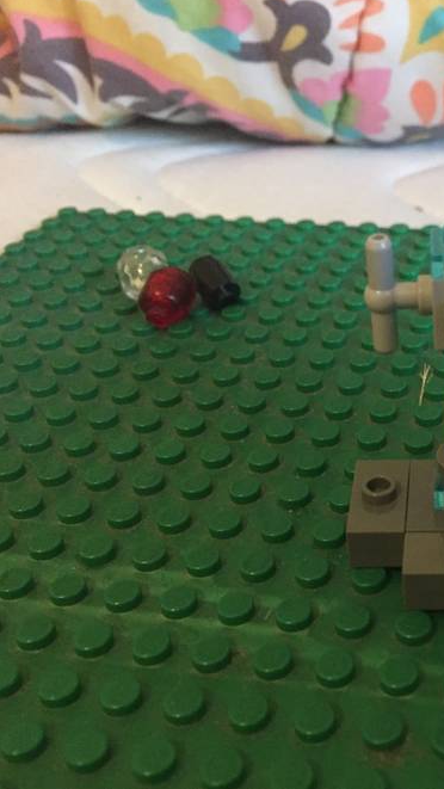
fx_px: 900
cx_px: 460
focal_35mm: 43
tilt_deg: -30.2
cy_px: 389
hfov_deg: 26.1
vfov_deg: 47.4
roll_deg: -0.5
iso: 250
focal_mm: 4.15
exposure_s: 1/17
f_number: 2.2
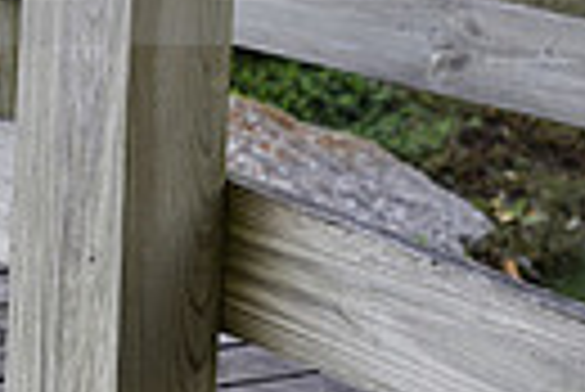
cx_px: -572
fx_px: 4002
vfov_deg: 5.5
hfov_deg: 8.0
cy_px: -246
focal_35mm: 246
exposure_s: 1/100
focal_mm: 55
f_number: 5
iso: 200
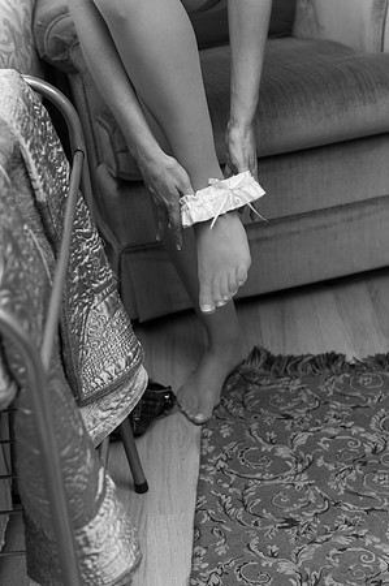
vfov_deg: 28.9
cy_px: 293
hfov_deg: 19.4
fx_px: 1137
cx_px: 194
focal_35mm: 70
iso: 1250
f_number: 4.5
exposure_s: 1/60
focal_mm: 70
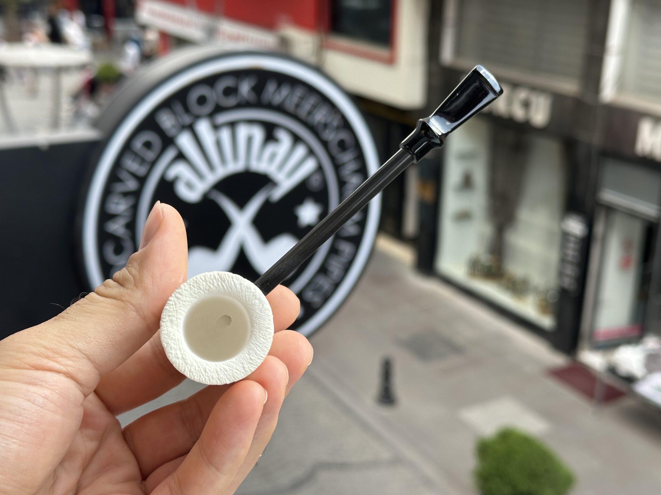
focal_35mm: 48
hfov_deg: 39.7
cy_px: 248
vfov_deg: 30.3
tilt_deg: -19.1
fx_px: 917
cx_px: 330
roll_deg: -1.4
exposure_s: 1/484
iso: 64
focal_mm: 6.86
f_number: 1.78
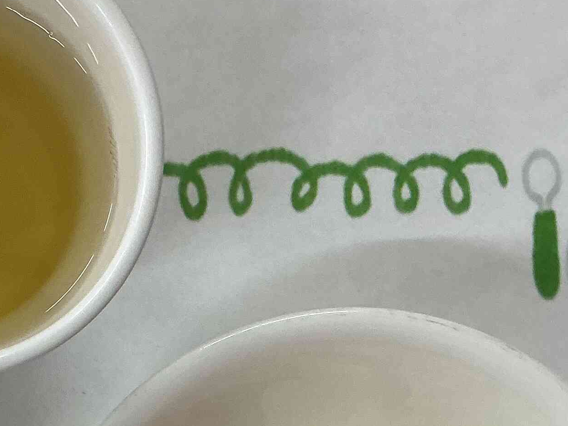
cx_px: -71
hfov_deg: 19.9
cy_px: 538
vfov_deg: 15.1
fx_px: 1542
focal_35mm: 94
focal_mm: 3
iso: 64
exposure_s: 1/120
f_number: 1.8
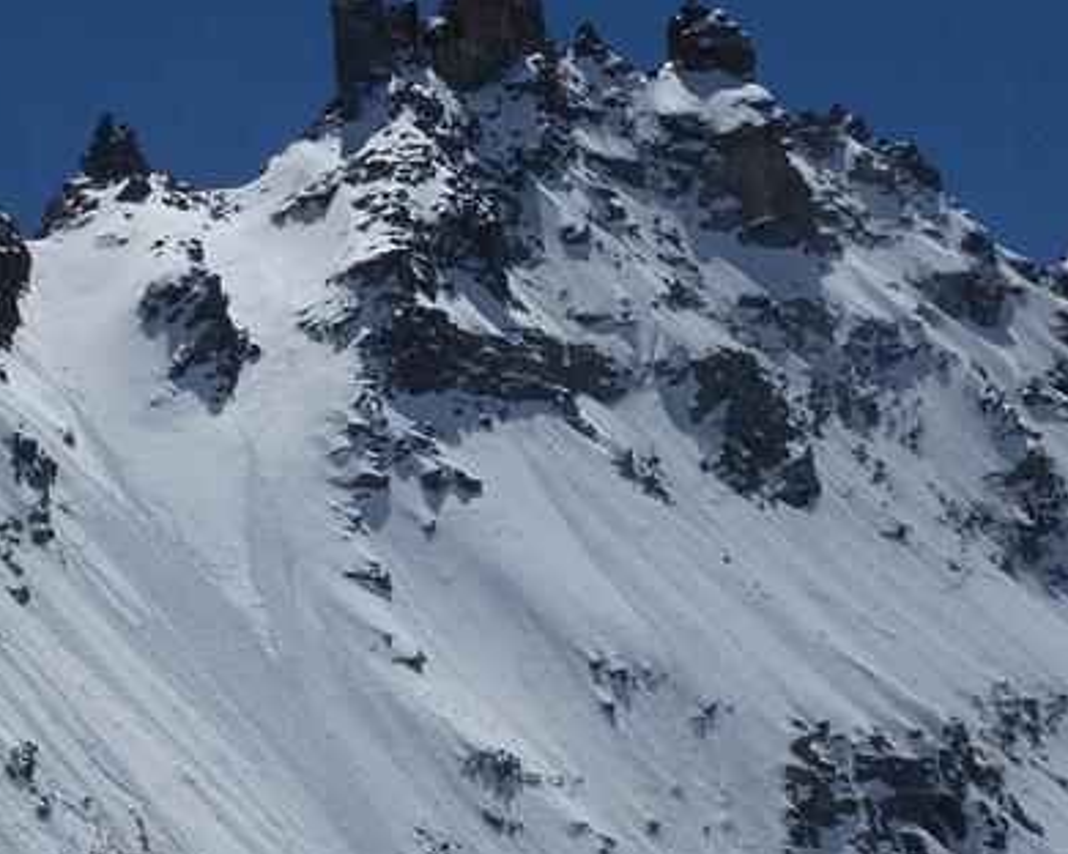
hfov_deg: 23.0
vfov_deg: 18.7
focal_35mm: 82
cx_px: 216
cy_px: 422
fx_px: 2592
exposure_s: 1/2500
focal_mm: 7.4
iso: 100
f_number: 5
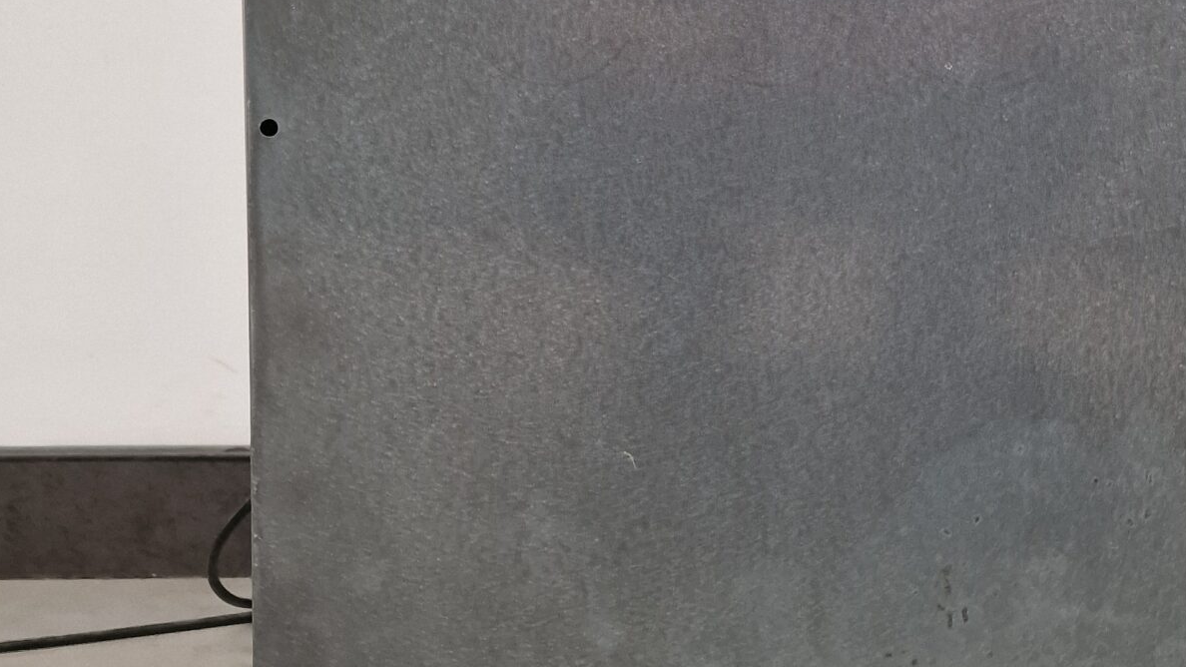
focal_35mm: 54
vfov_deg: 21.5
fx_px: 1698
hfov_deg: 37.9
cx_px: 825
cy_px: 20
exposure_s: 1/180
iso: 160
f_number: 1.8
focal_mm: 6.4
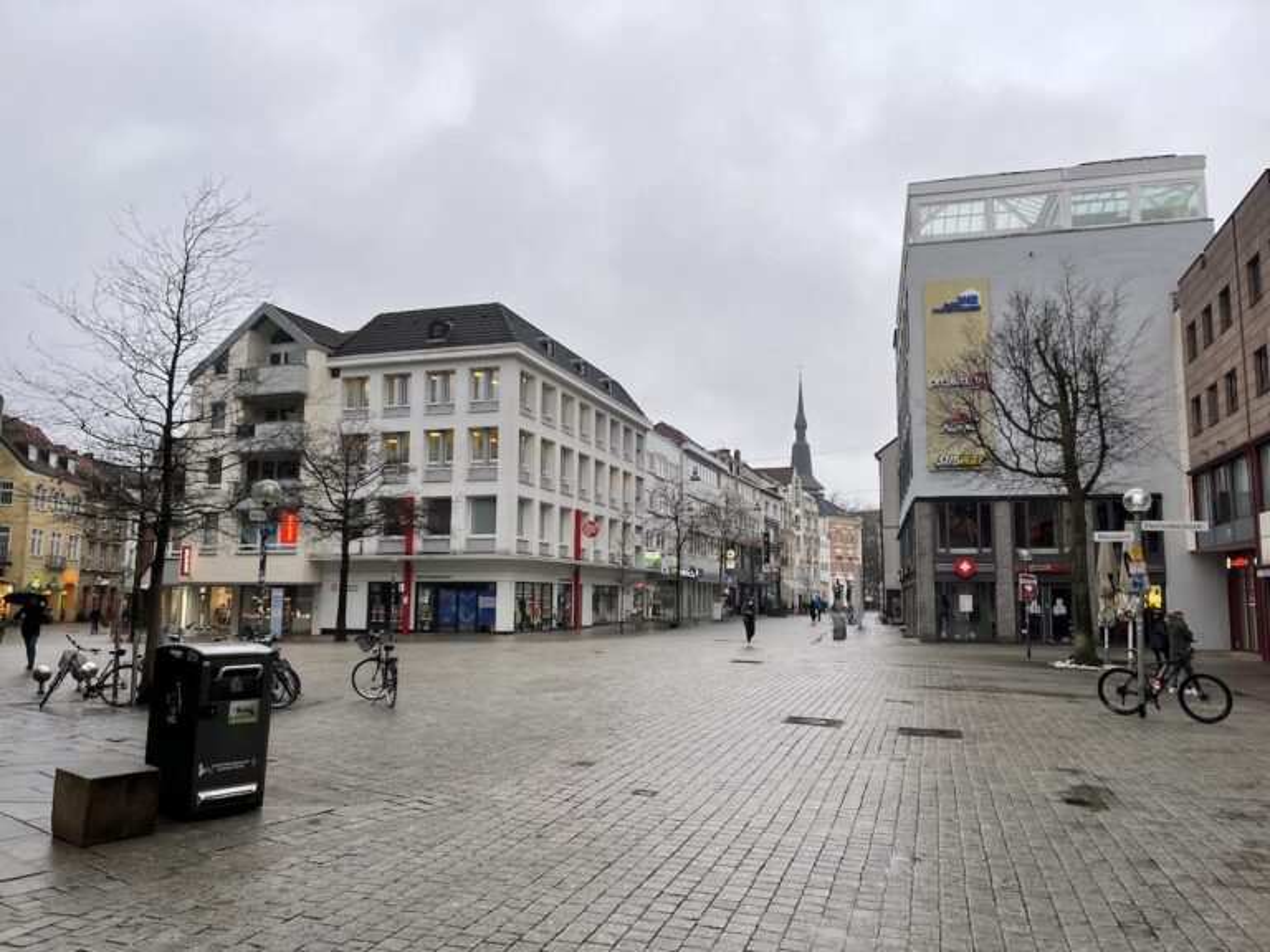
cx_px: 635
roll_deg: -0.7
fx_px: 954
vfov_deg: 53.1
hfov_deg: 67.3
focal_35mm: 26
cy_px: 476
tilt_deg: +6.2
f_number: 1.6
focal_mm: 5.1
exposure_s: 1/133
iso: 32
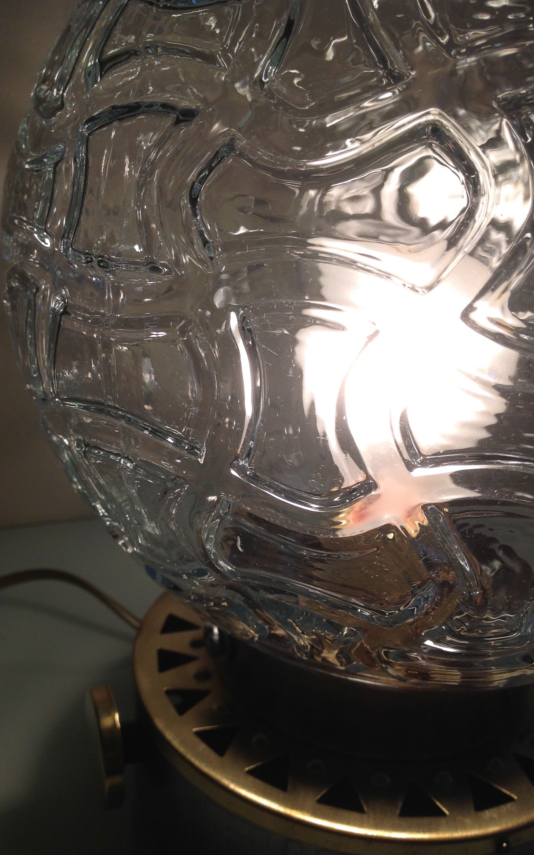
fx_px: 885
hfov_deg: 33.6
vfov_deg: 51.5
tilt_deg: -20.9
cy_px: 425
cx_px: 249
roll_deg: -2.6
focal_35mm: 38
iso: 50
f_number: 2.4
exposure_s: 1/50
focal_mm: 4.28
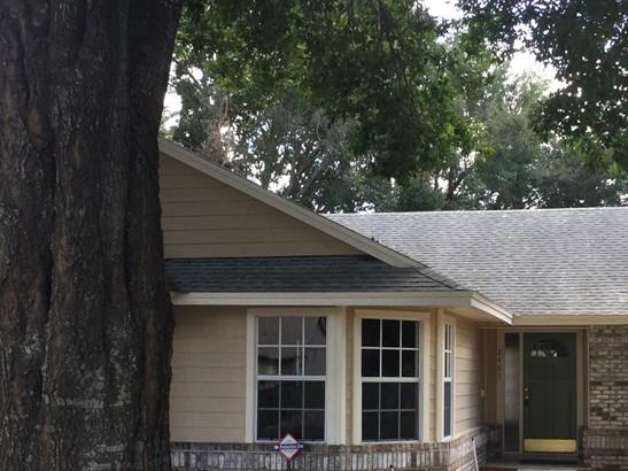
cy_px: 308
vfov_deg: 25.1
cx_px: 386
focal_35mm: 58
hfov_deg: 33.1
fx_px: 1052
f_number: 2.4
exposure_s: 1/120
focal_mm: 3.3
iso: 40
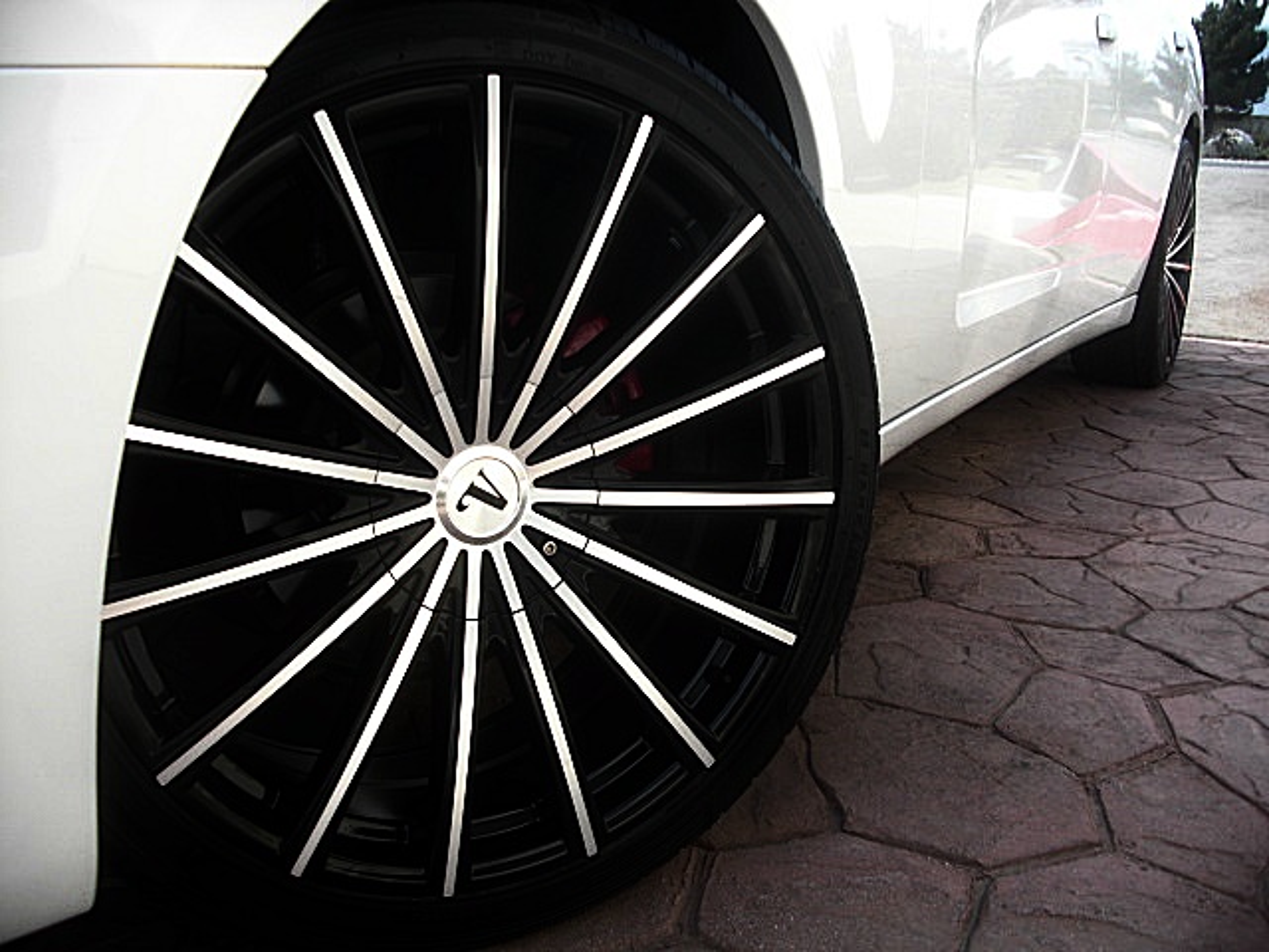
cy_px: 476
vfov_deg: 39.7
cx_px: 634
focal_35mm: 36
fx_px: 1320
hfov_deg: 51.4
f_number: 2.8
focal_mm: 6.3
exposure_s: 1/160
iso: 50
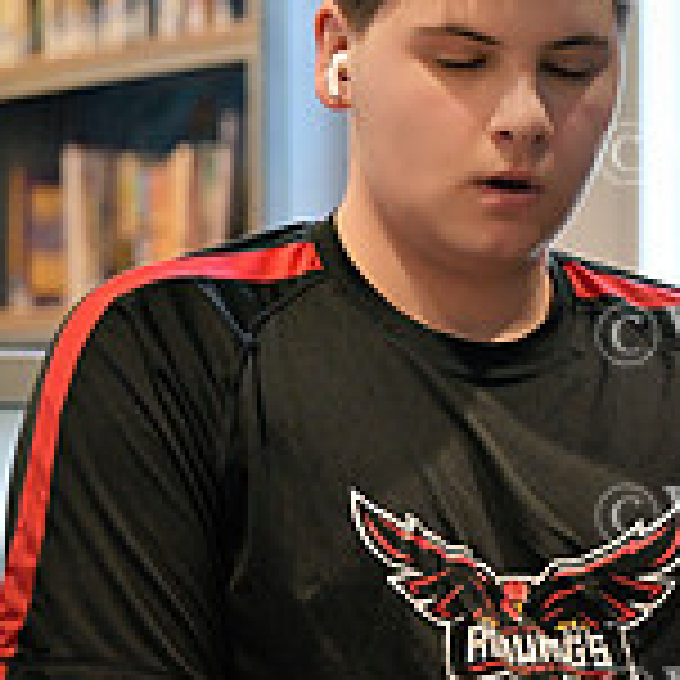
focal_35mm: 229
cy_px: 426
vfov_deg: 7.6
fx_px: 5089
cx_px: 1247
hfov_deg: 7.4
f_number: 2.8
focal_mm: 70
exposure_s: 1/250
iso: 1600
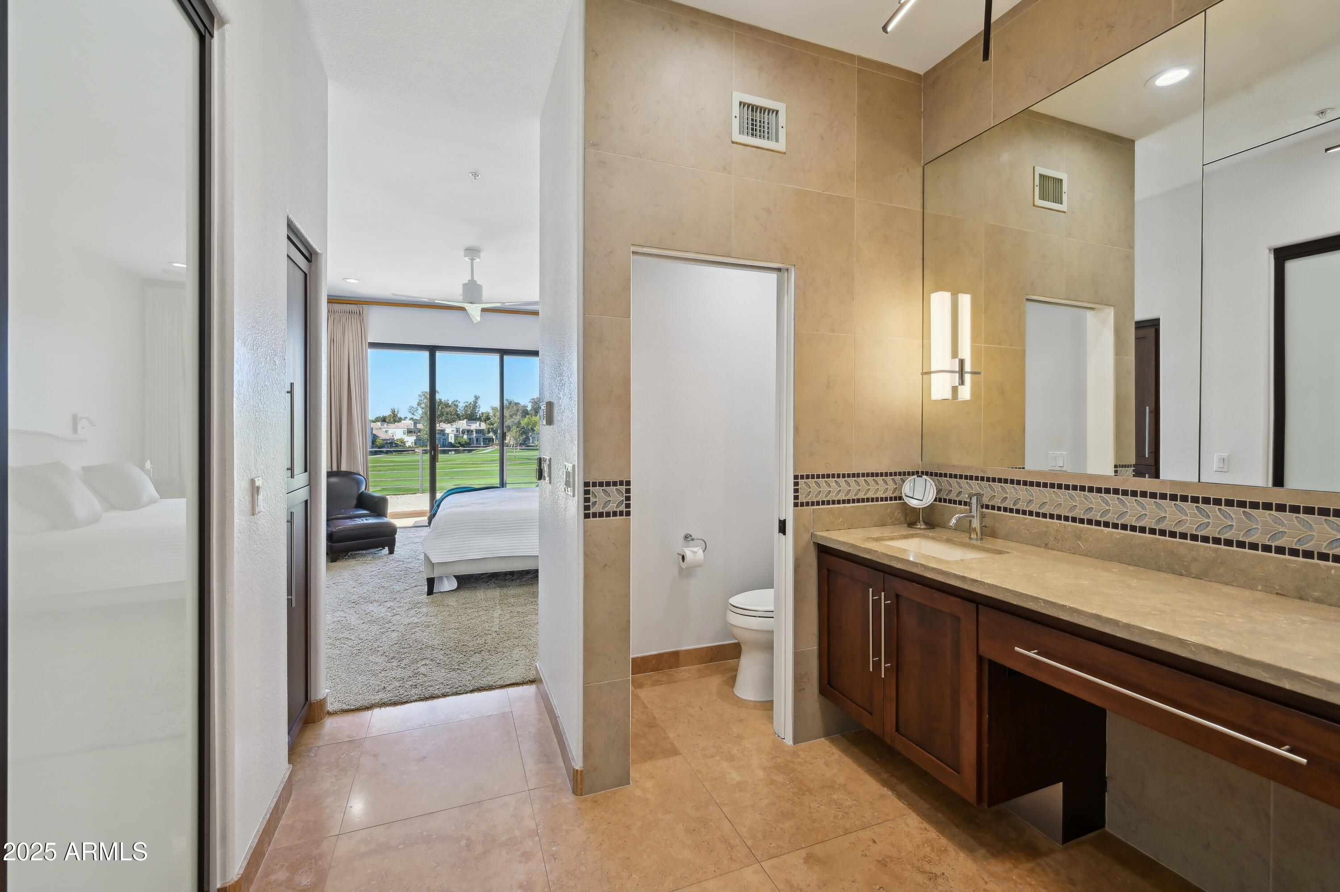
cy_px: 446
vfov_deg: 77.2
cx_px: 670
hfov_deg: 100.4
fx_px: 558
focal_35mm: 15
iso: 250
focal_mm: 15
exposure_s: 1/50
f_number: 8
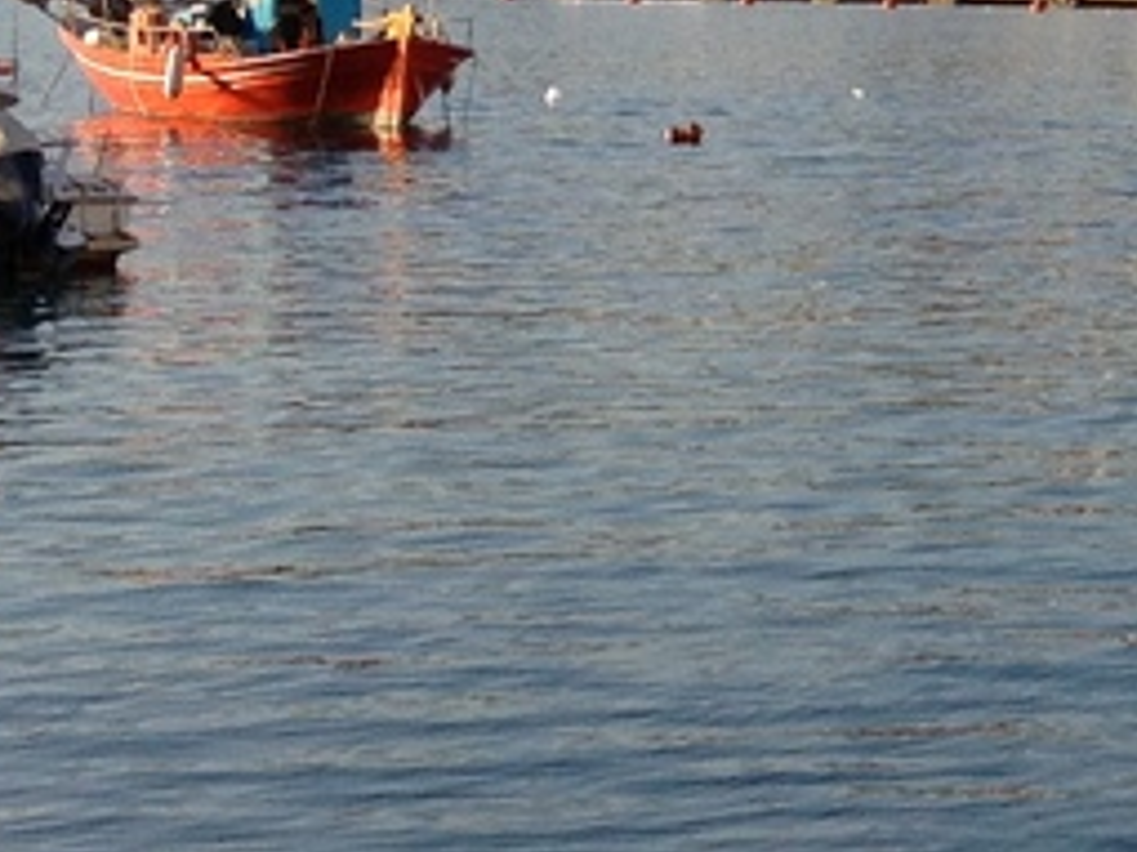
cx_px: 1966
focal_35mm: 165
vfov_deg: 8.9
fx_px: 5417
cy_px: -40
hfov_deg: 11.2
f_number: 2.4
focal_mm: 4.28
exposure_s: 1/1126
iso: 50
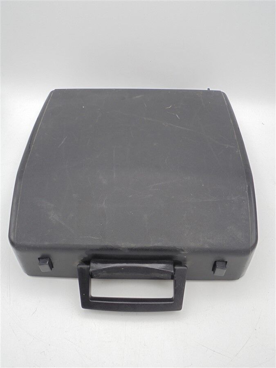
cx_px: 138
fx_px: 308
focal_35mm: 29
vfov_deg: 61.7
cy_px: 184
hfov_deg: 48.2
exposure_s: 1/30
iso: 100
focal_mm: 5.3
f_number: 3.7
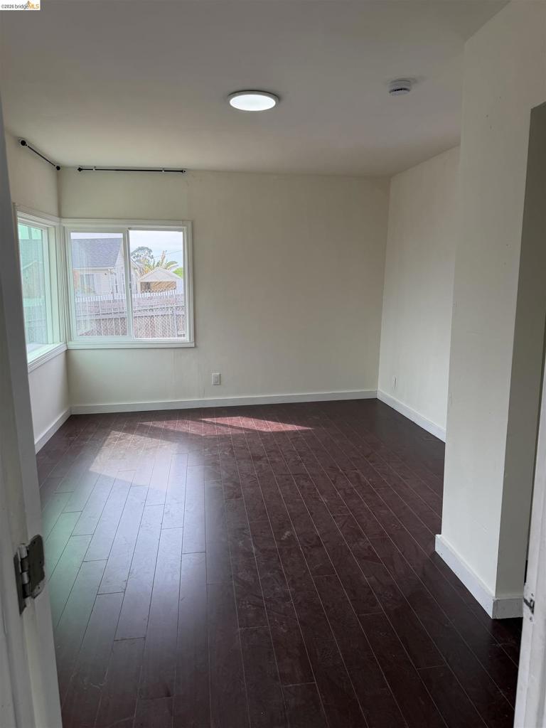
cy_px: 364
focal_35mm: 24
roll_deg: +2.3
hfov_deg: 56.8
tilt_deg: -8.6
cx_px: 273
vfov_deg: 71.6
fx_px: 505
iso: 80
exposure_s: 1/539
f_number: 1.78
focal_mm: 6.76
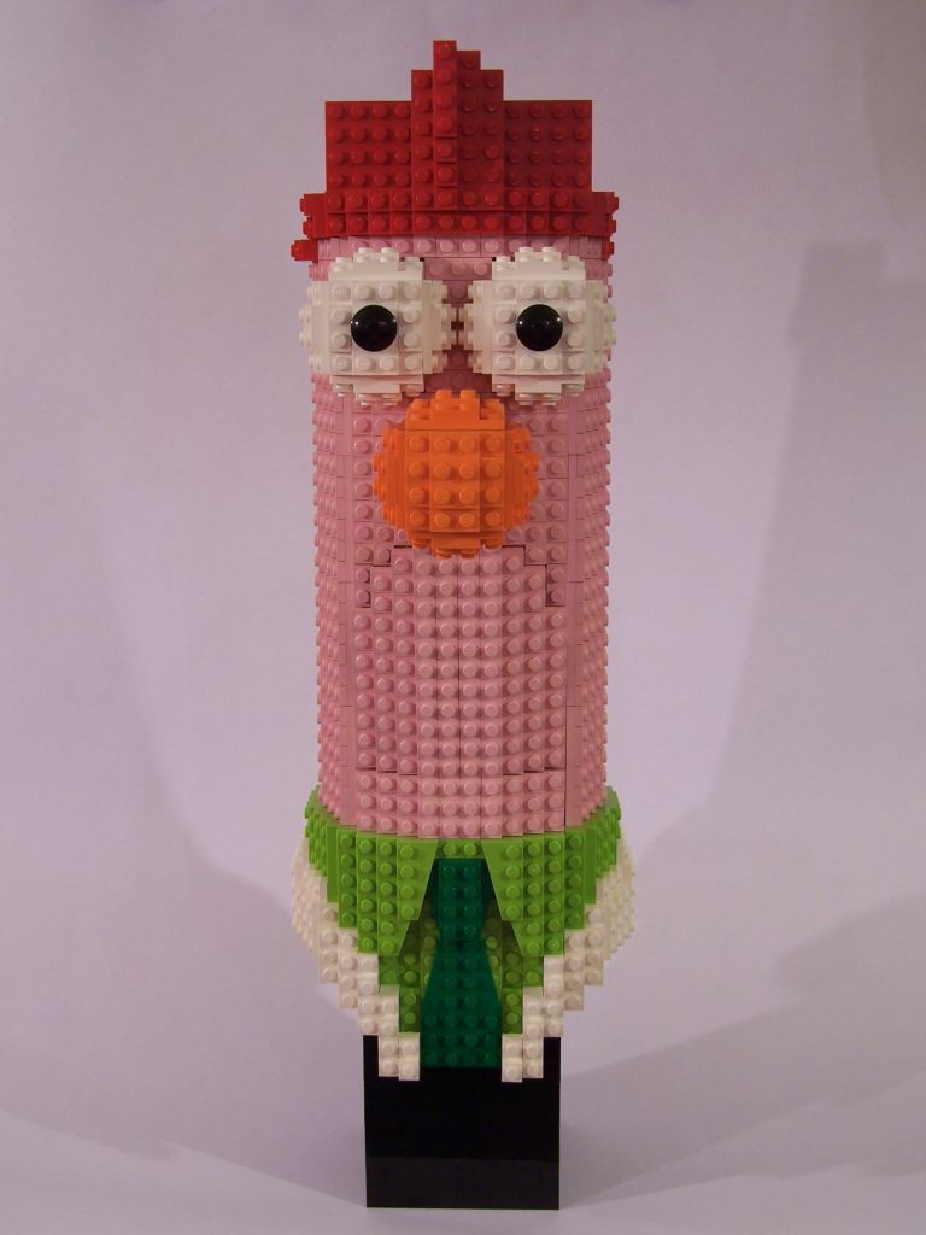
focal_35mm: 48
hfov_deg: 30.3
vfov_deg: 39.7
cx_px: 463
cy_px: 618
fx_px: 1712
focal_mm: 8
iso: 80
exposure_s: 1/4
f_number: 3
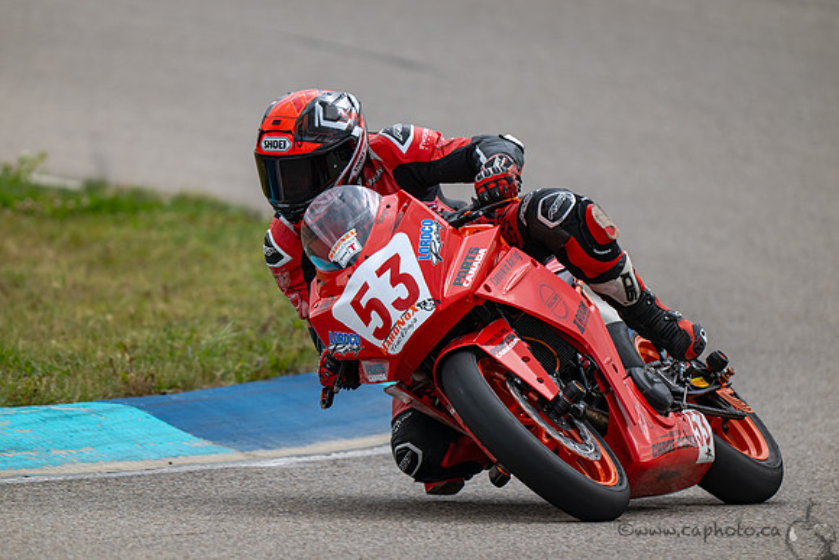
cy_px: 280
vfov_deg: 2.3
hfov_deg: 3.4
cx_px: 420
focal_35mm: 600
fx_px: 13986
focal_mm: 600
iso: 400
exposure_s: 1/1250
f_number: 6.3
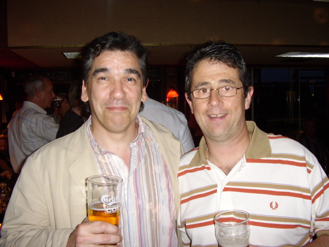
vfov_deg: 46.8
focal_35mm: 30
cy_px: 124
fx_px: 285
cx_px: 164
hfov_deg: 60.0
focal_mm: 5.8
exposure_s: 1/30
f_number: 2.9
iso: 141
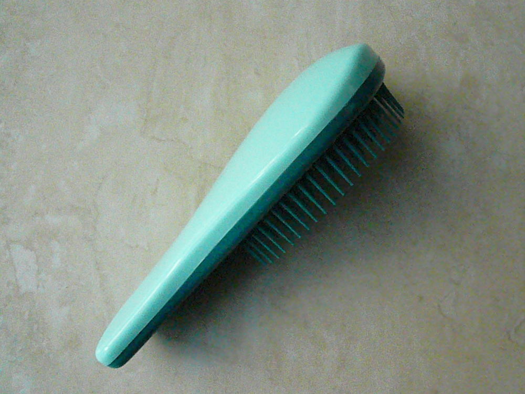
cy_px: 197
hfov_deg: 63.4
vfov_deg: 49.7
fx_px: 425
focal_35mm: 28
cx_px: 262
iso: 3200
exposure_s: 1/200
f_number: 8
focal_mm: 4.6
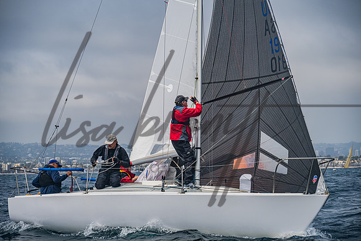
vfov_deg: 10.6
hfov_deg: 15.8
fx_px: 1304
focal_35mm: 130
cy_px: 120
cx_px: 180
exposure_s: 1/1000
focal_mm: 130
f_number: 6.3
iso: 250
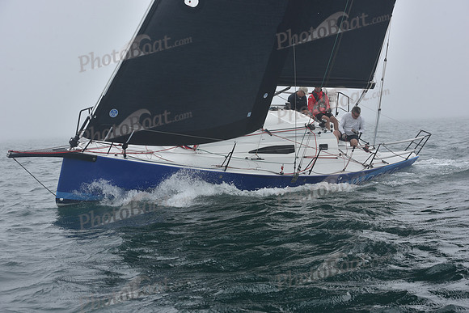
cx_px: 234
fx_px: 912
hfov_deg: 28.8
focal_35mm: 70
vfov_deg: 19.5
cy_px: 156
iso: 250
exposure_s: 1/800
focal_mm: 70
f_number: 9
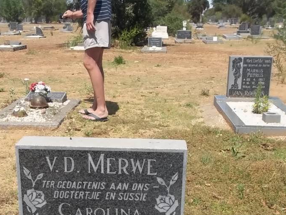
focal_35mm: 57
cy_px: 171
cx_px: 110
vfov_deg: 25.2
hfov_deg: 33.7
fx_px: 471
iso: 80
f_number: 5.5
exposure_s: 1/400
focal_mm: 5.7
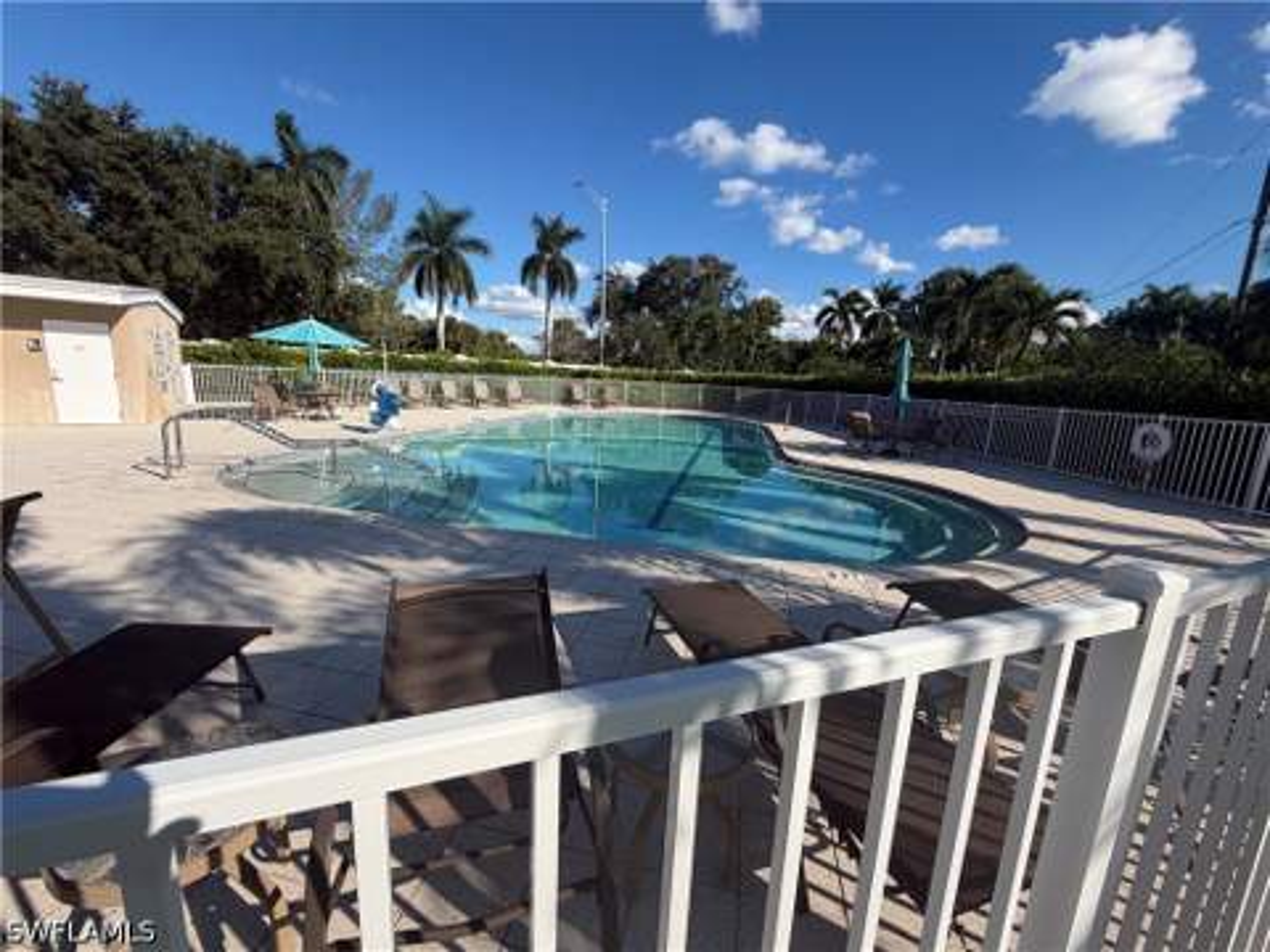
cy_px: 476
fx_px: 514
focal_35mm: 14
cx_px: 635
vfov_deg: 85.7
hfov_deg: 102.1
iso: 20
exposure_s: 1/1001
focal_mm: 2.22
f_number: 2.2
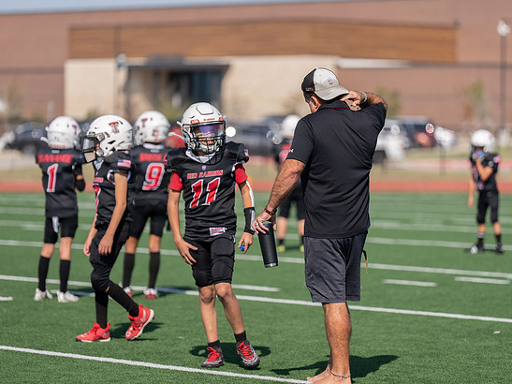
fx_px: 2780
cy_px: 192
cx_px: 271
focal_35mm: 188
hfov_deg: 10.5
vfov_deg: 7.9
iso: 100
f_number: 2.8
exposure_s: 1/2500
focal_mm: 165
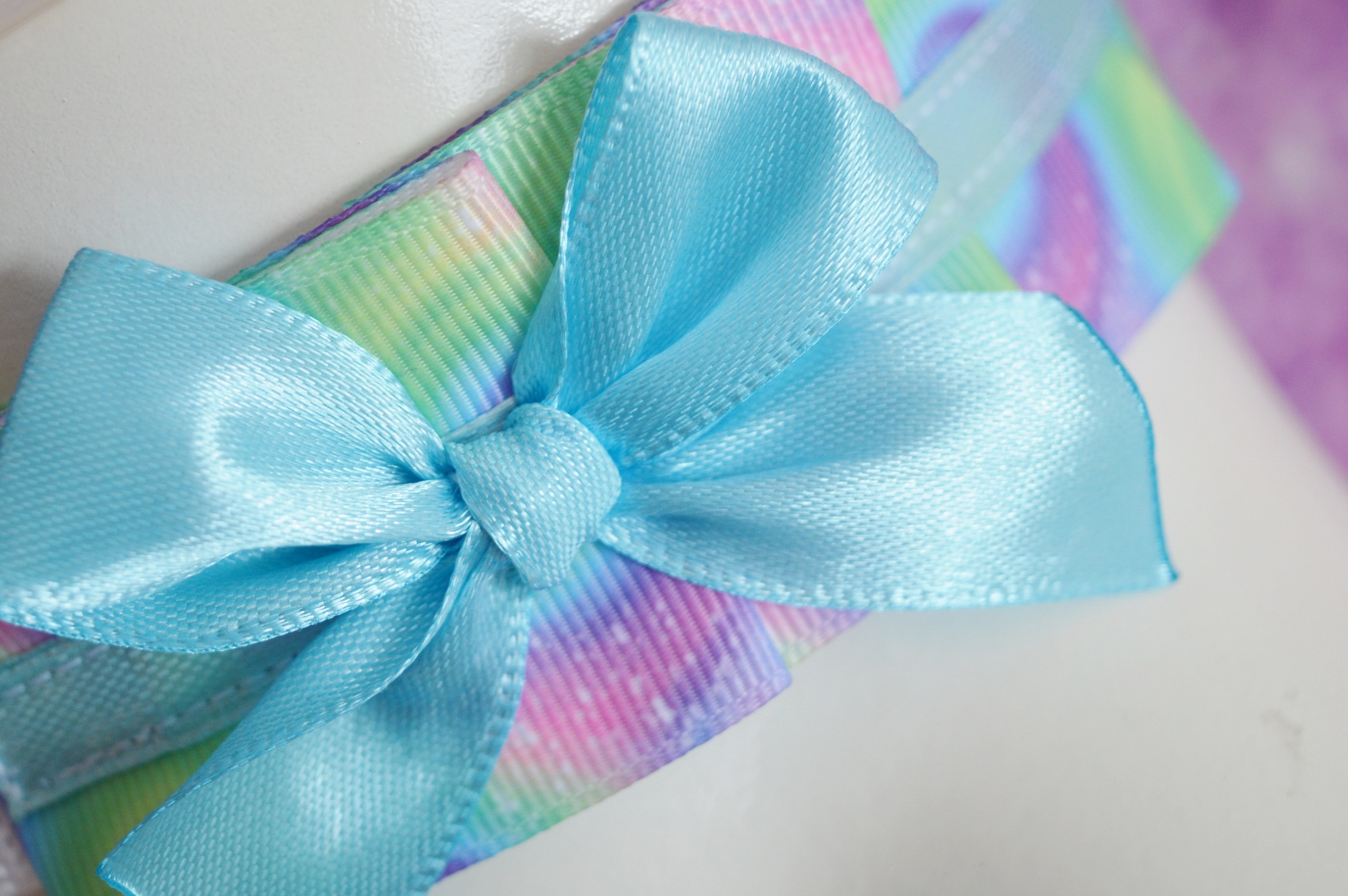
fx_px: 2806
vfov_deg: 18.1
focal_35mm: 75
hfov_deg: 27.0
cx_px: 565
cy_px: 439
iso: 400
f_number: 5
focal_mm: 40
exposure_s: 1/100
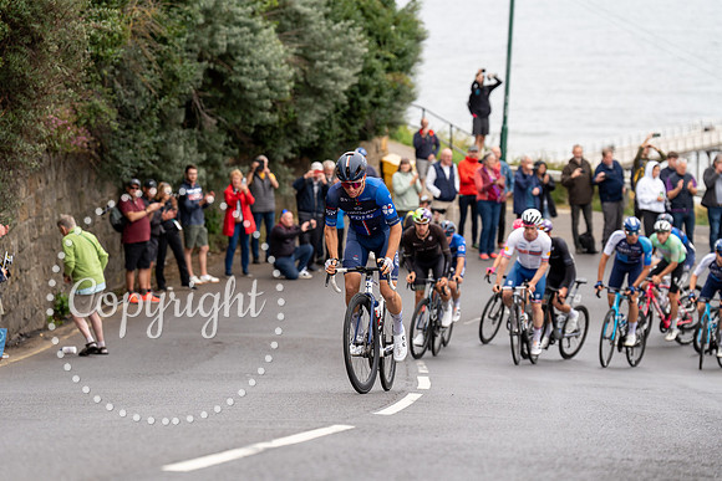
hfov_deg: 15.1
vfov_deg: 10.1
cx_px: 361
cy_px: 240
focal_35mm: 136
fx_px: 2728
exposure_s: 1/1000
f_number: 3.5
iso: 320
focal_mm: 136
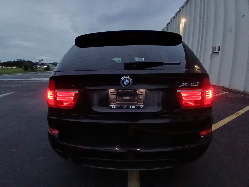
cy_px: 94
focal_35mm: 17
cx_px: 124
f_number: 2.2
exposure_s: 1/24
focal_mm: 1.4
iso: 640
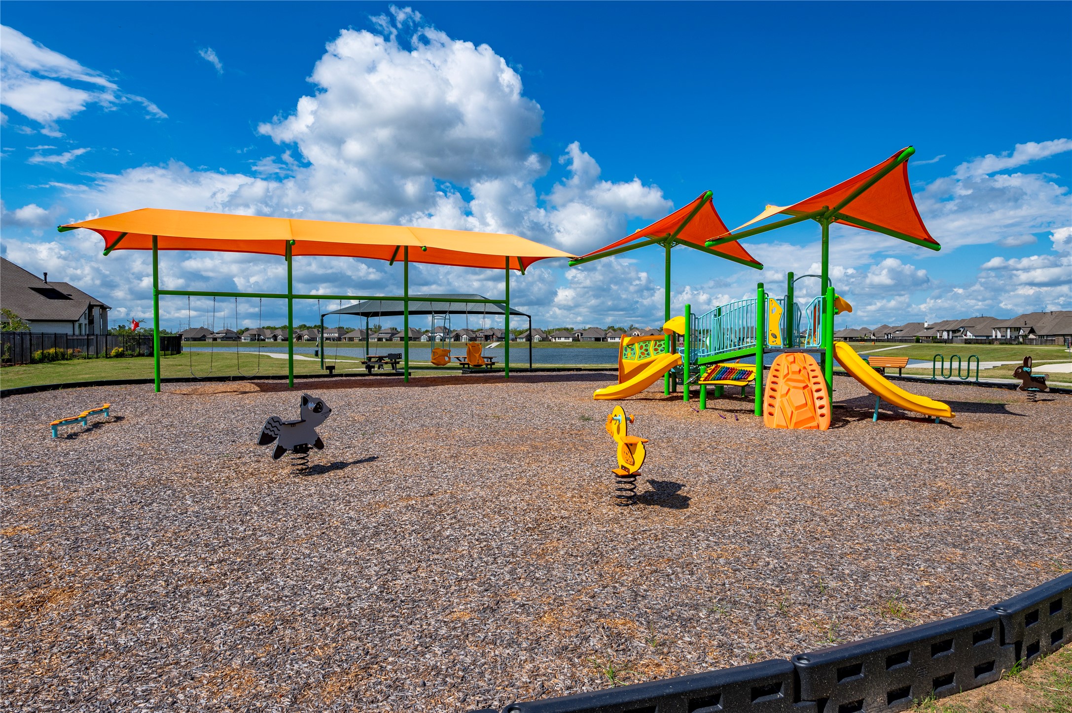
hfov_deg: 78.6
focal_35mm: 22
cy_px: 356
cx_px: 536
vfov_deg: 57.1
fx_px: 655
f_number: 13
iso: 125
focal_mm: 22
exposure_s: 1/250
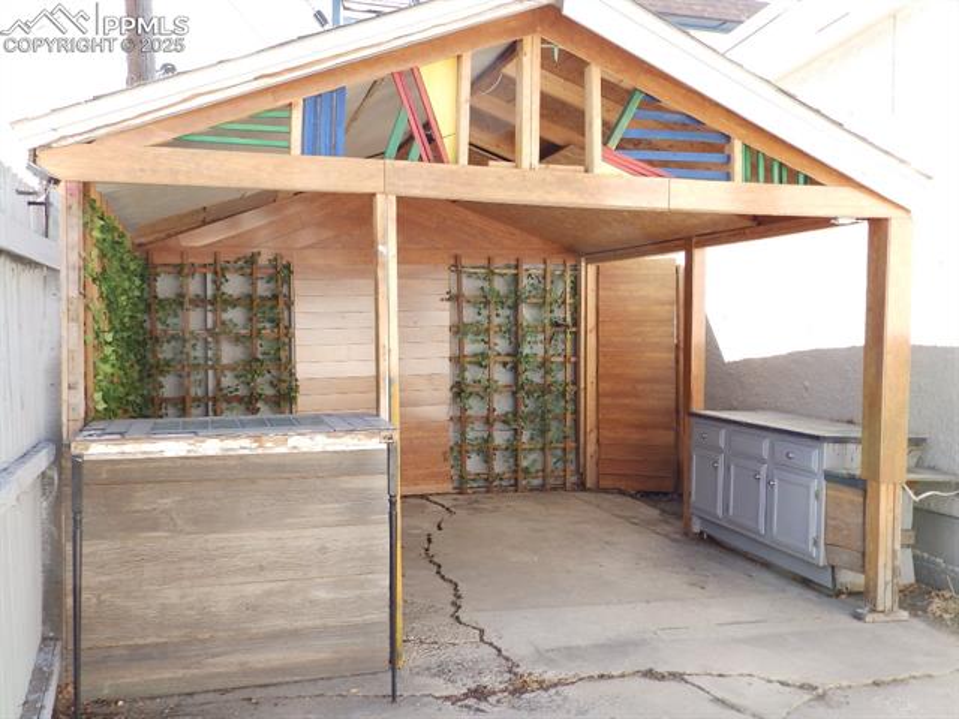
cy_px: 360
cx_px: 480
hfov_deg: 56.8
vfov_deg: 44.2
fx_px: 887
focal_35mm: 32
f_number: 3.7
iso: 100
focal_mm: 5.7
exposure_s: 1/60
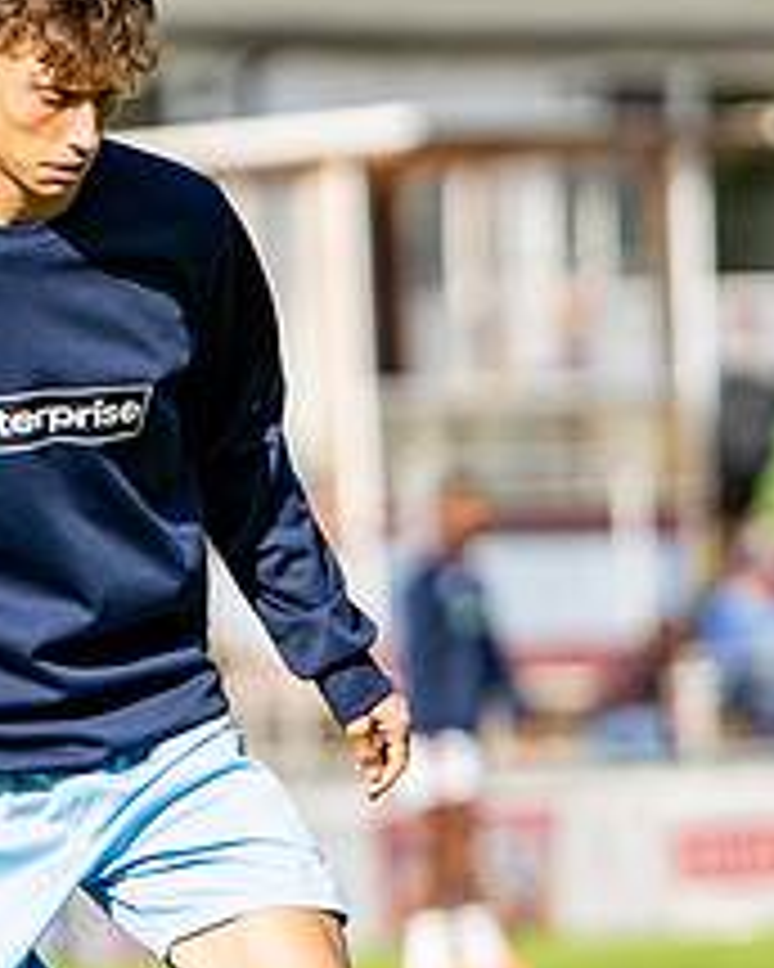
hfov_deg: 3.0
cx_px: -283
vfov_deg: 3.7
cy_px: 570
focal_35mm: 519
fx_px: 14861
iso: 100
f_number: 1.4
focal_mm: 85
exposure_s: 1/8000
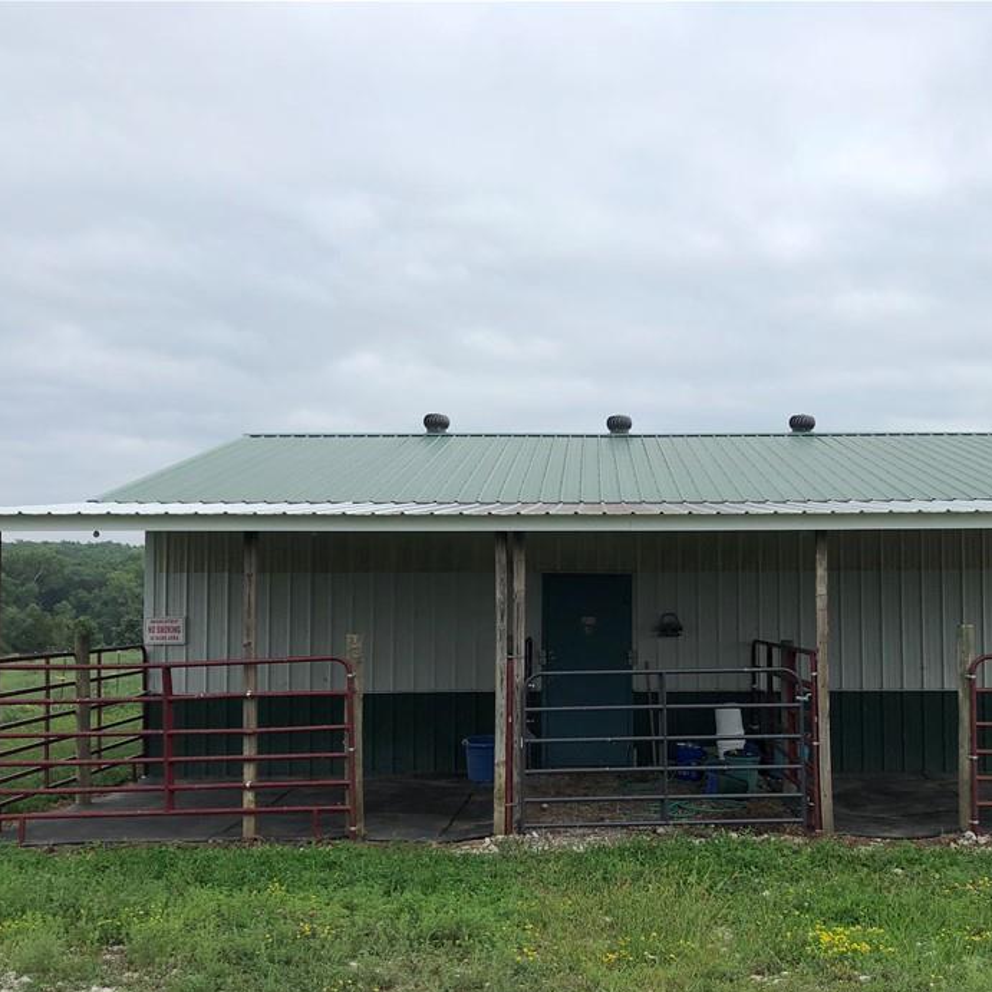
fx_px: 1232
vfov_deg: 43.8
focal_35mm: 38
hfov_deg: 43.4
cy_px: 550
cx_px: 632
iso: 20
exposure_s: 1/842
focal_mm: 3.99
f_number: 1.8
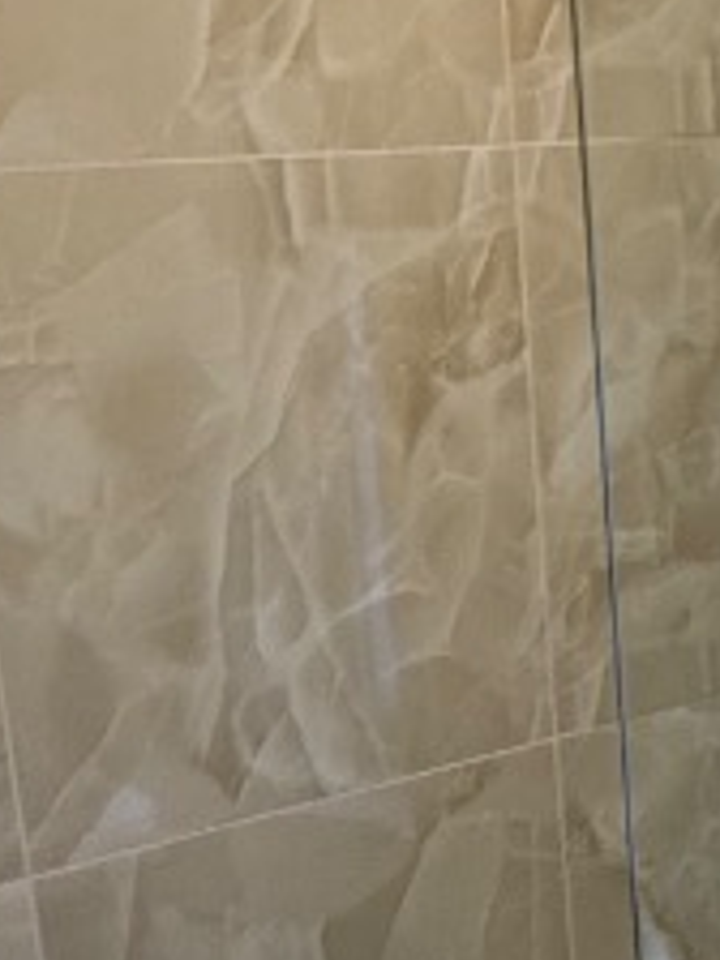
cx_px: 561
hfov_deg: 19.5
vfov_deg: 25.4
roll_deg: +3.9
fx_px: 2080
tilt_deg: -17.0
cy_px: 810
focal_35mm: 75
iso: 200
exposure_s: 1/50
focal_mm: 2.22
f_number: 2.2
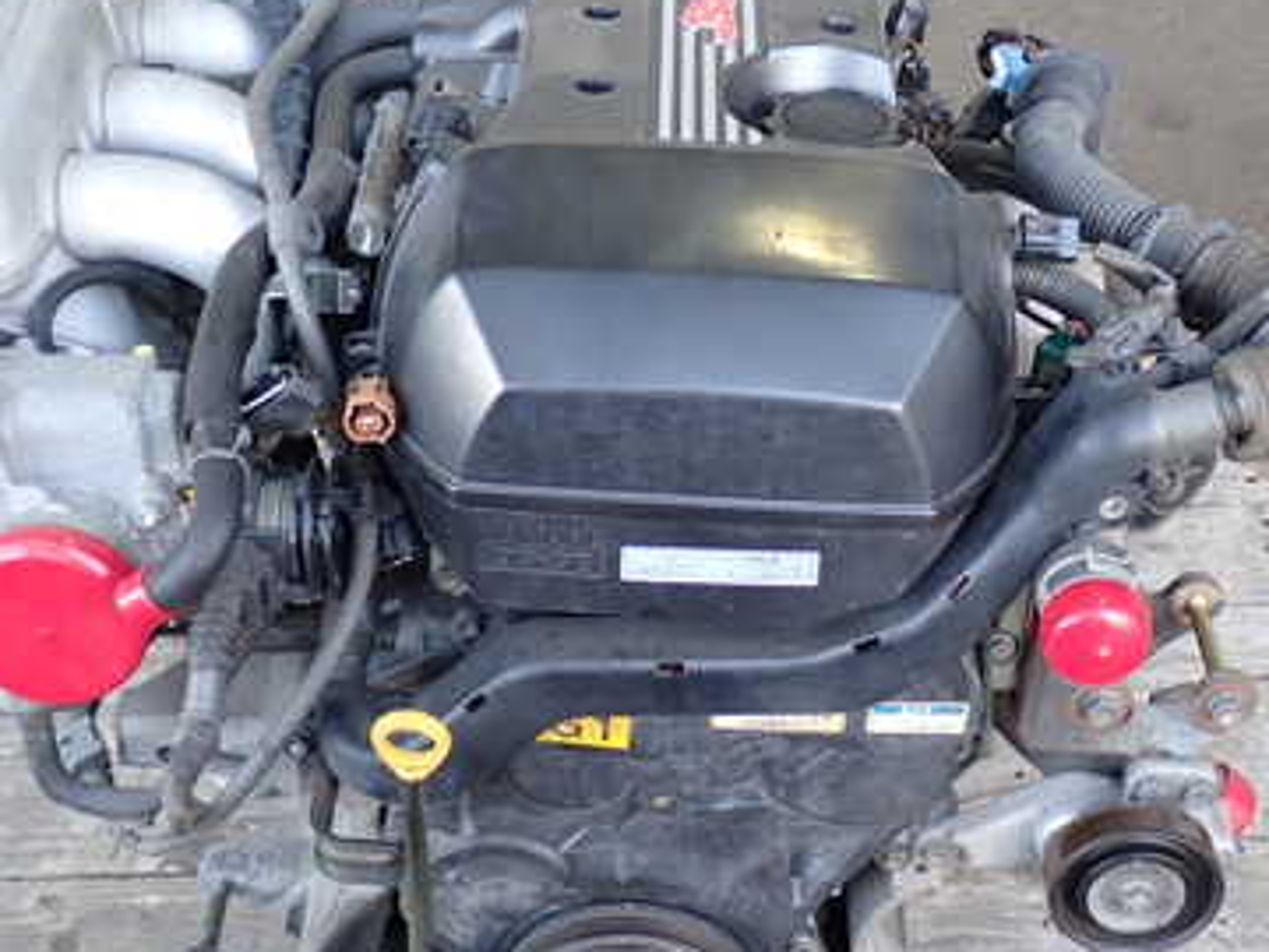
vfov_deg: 24.4
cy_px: 575
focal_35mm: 60
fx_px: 2200
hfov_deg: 32.2
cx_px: 578
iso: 200
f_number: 2.5
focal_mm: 6.37
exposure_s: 1/80
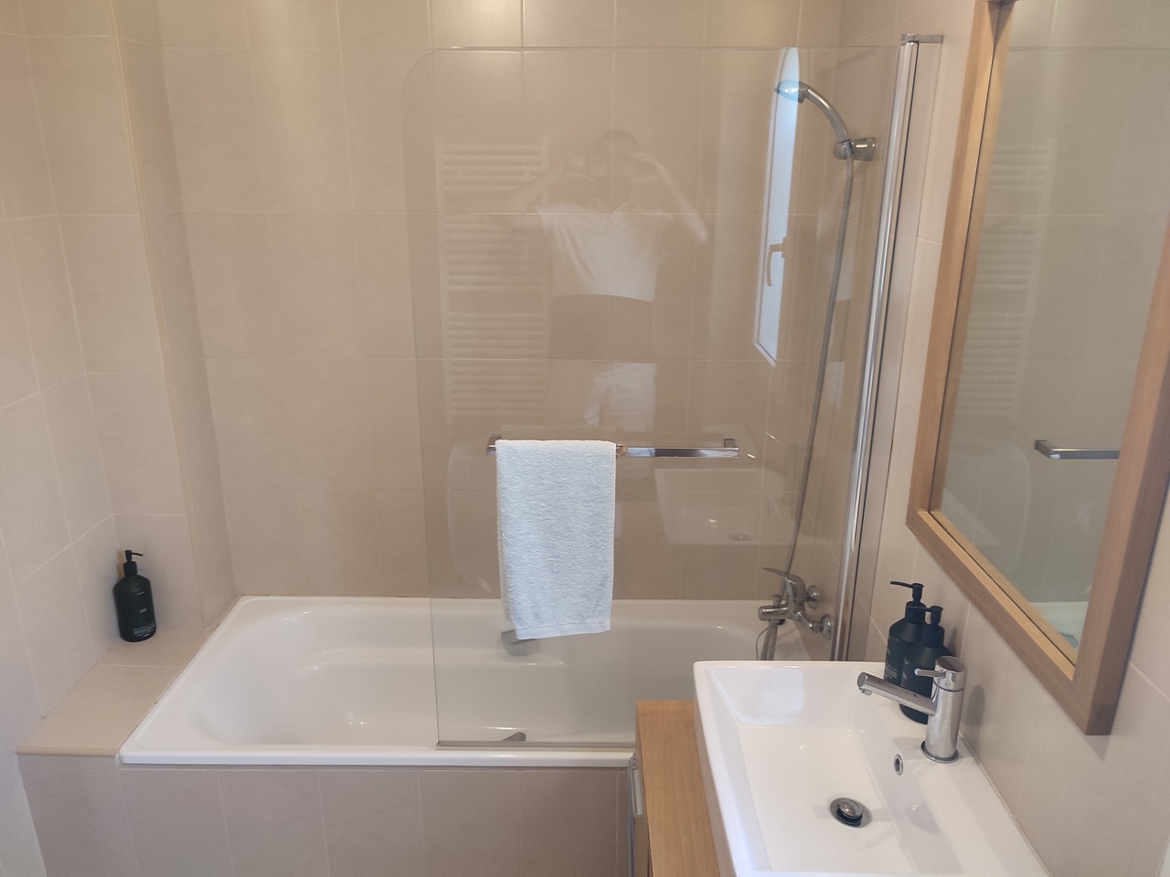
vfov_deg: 54.9
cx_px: 585
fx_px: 845
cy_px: 438
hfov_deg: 69.4
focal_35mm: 25
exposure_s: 1/33
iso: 841
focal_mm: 6.04
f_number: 1.9
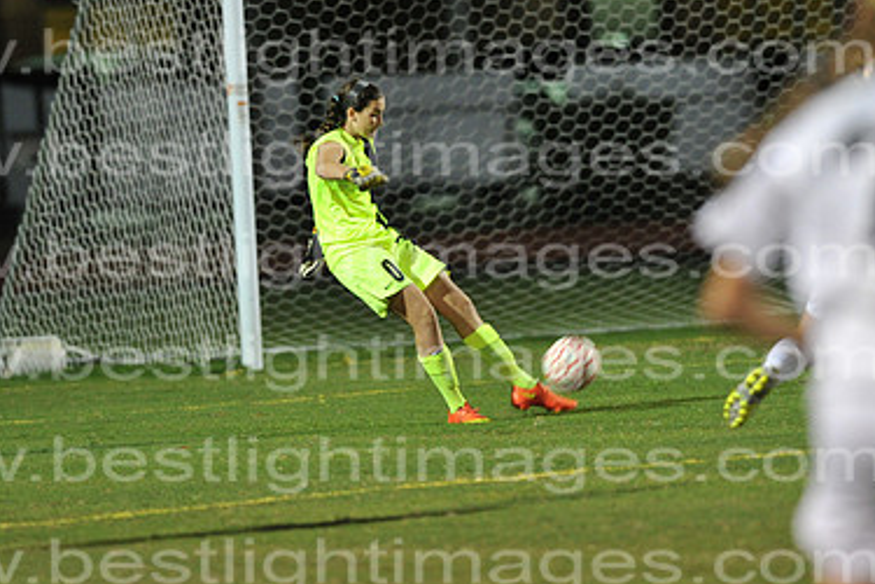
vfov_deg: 3.0
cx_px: 355
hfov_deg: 4.4
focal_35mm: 464
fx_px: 11277
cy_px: 210
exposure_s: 1/400
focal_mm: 300
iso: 5000
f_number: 3.2
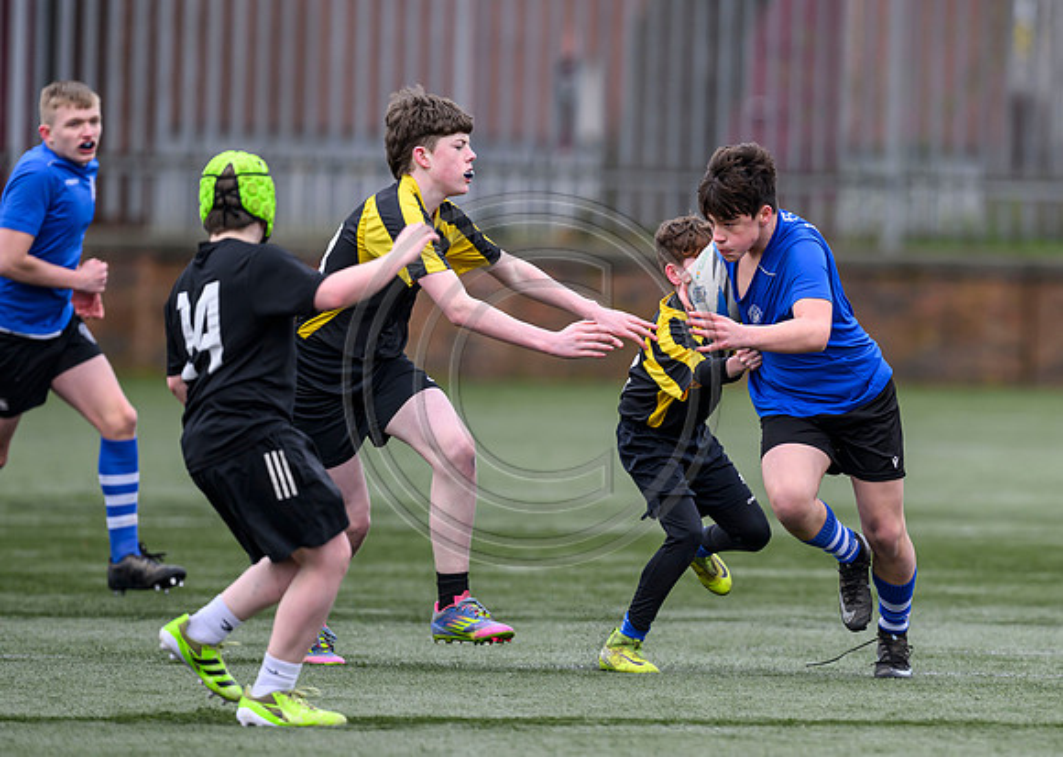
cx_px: 782
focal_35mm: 576
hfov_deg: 3.5
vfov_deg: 2.5
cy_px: 426
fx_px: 17366
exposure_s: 1/1600
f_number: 3.5
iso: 500
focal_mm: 400
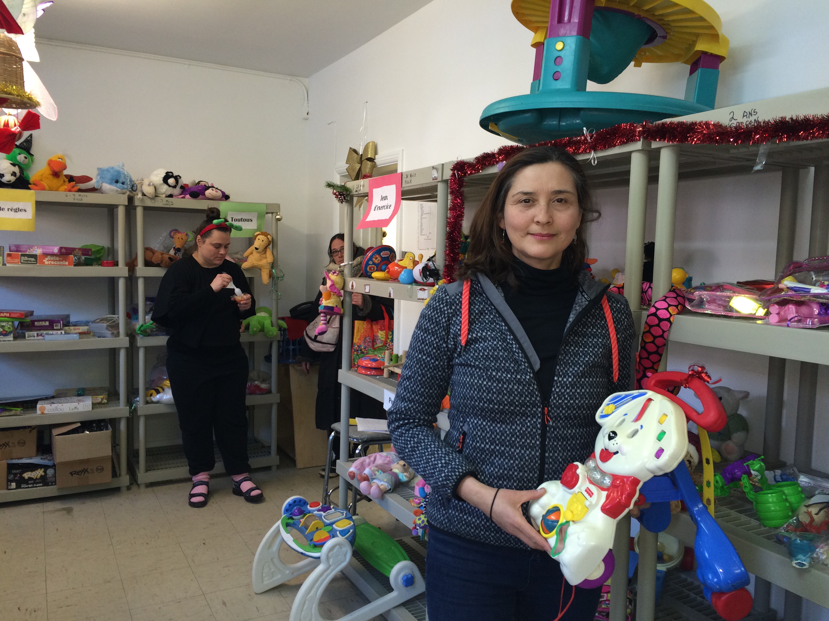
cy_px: 310
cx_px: 414
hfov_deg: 61.7
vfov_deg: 48.2
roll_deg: +0.5
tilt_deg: -5.9
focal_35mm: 29
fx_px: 695
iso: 64
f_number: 2.2
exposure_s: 1/30
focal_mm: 4.15
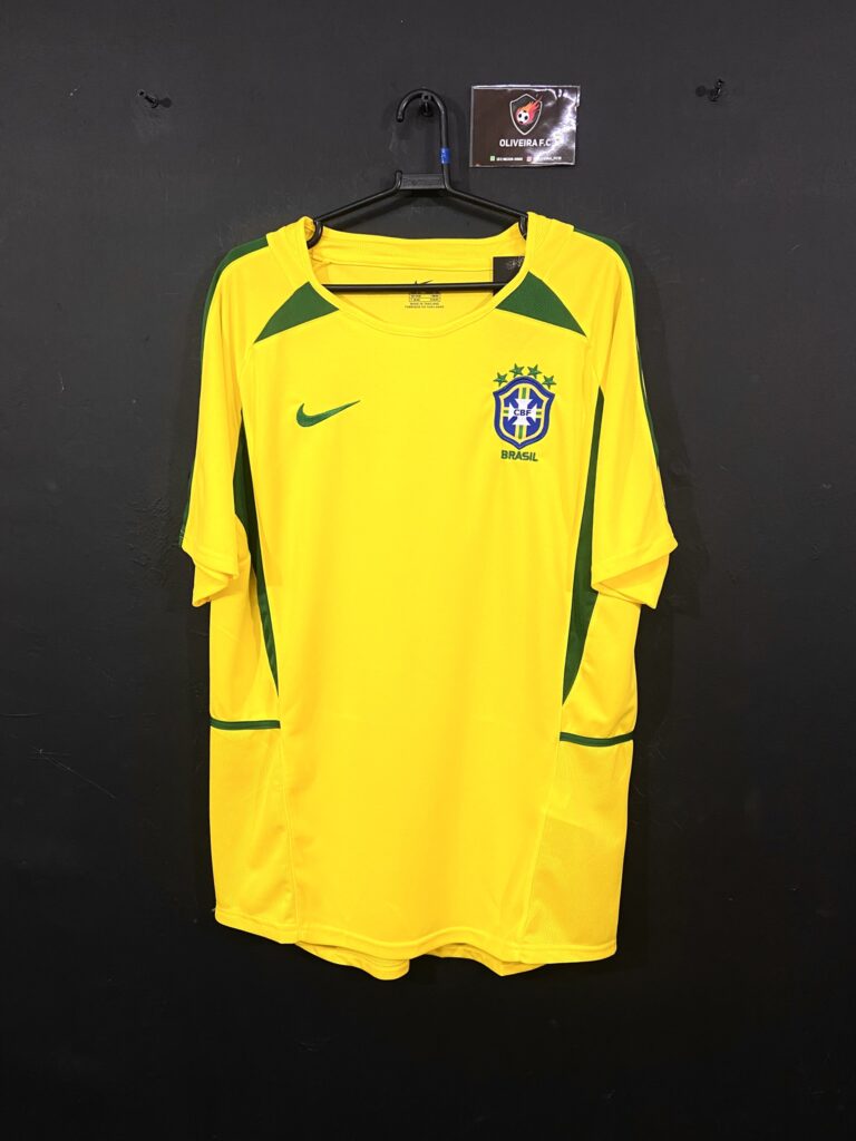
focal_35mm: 26
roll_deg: -0.1
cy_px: 570
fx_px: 857
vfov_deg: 67.3
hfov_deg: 53.1
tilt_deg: -9.0
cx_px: 428
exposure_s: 1/60
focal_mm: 4.25
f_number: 1.8
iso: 100
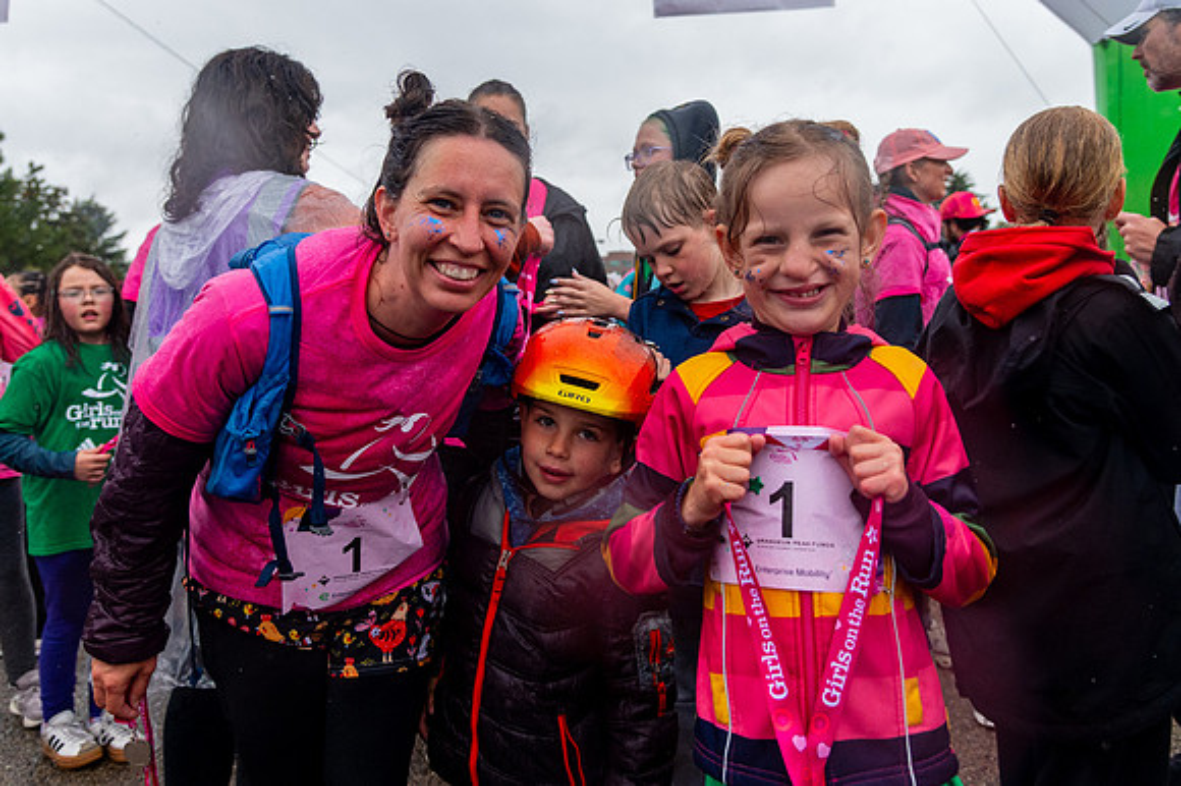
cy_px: 311
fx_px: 977
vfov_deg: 43.6
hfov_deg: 62.3
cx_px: 590
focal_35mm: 30
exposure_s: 1/3200
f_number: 4
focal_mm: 24
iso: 1600
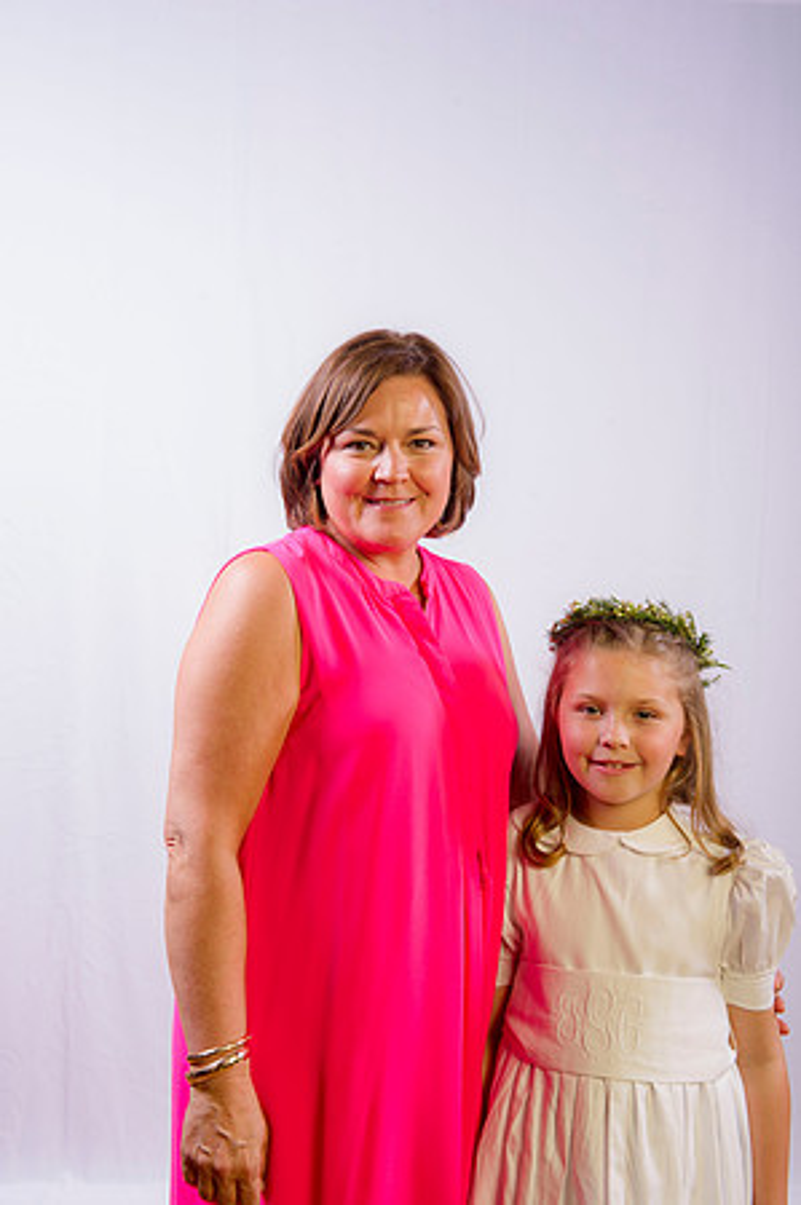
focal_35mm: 48
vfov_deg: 41.2
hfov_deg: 28.0
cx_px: 400
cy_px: 602
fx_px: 1606
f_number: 8
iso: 100
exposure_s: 1/200
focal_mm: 48
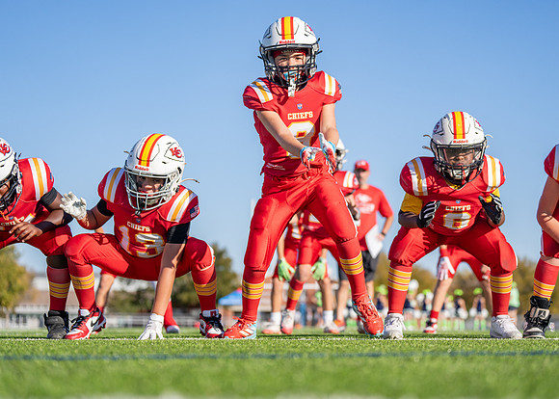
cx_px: 300
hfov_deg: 25.4
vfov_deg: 18.3
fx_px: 1241
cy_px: 207
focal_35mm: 78
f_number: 2.8
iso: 200
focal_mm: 70
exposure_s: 1/4000
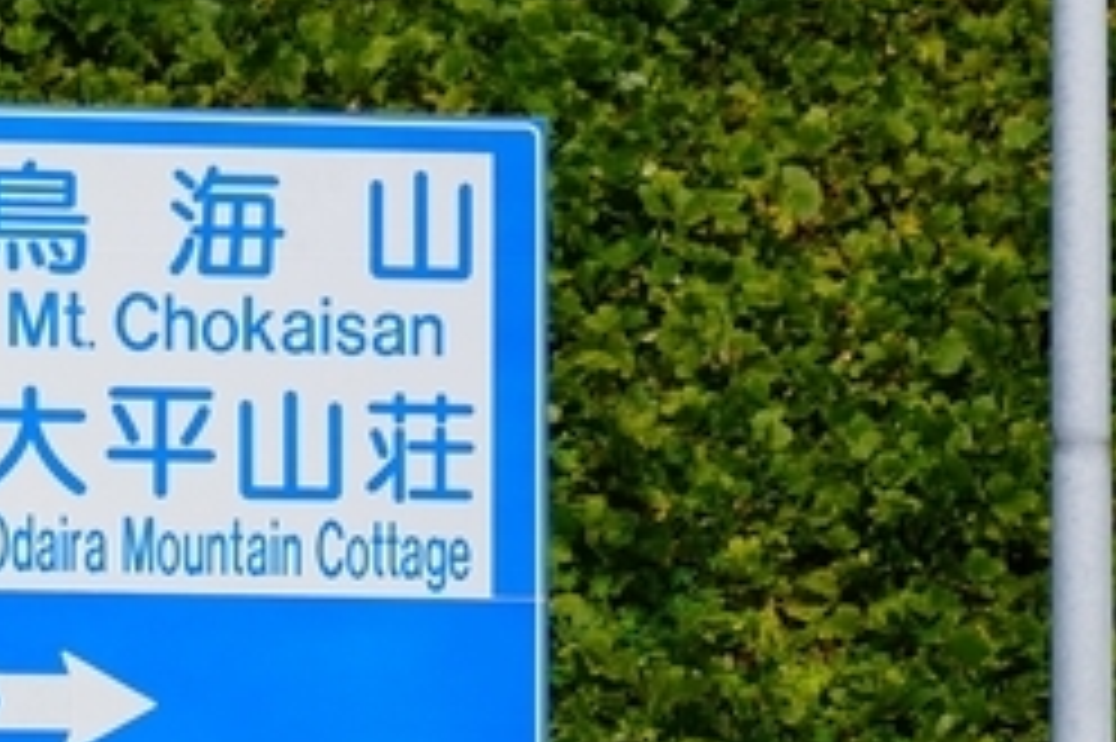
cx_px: -356
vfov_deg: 5.0
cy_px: 1010
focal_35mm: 271
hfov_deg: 7.5
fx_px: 8395
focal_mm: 84
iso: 100
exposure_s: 1/320
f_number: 6.3
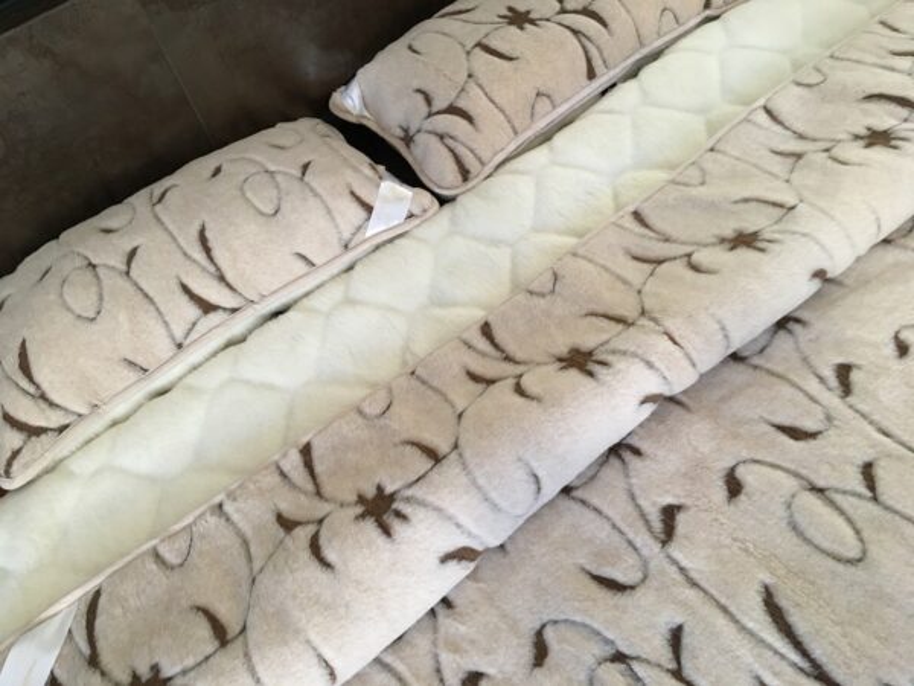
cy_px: 343
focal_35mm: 29
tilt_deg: -50.2
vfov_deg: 48.2
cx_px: 457
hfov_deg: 61.7
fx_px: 766
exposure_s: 1/33
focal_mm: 4.15
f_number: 2.2
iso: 125
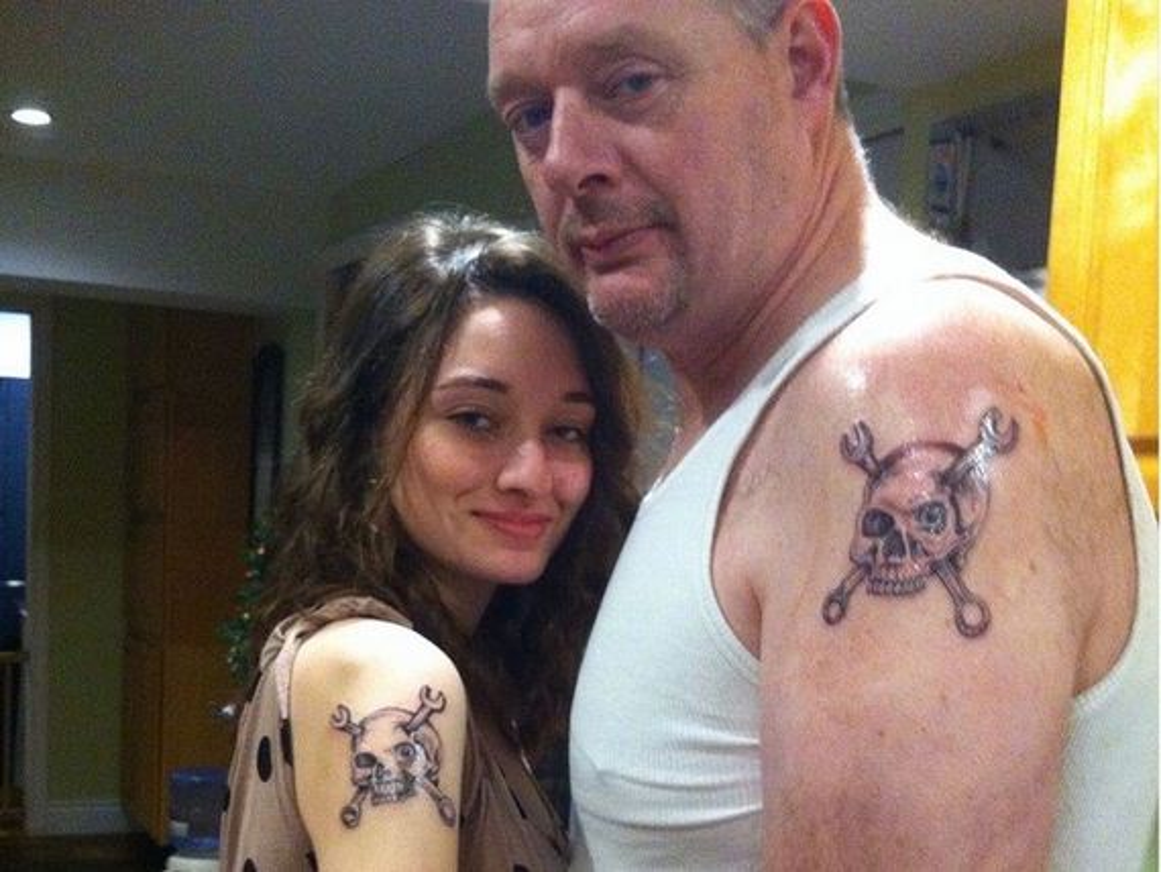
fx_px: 1174
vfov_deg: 40.7
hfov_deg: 52.6
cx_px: 580
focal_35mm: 35
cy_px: 436
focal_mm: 2.18
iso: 250
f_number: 2.4
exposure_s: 1/15
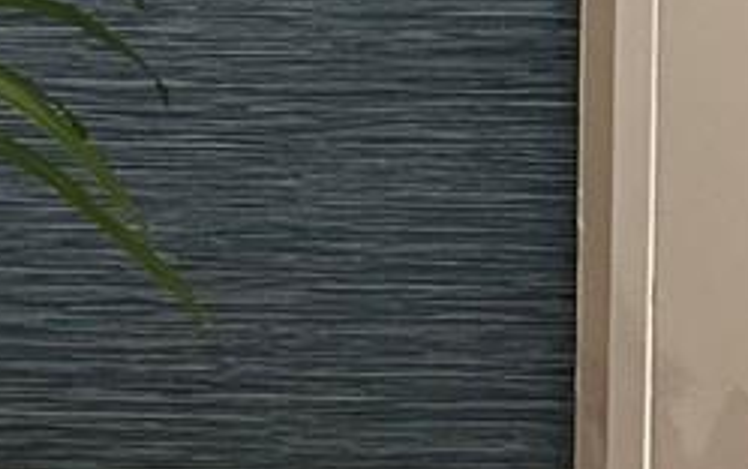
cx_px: -1634
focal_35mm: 177
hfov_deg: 9.1
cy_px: -956
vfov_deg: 6.7
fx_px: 3611
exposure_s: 1/41
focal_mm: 5.7
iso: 160
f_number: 1.5
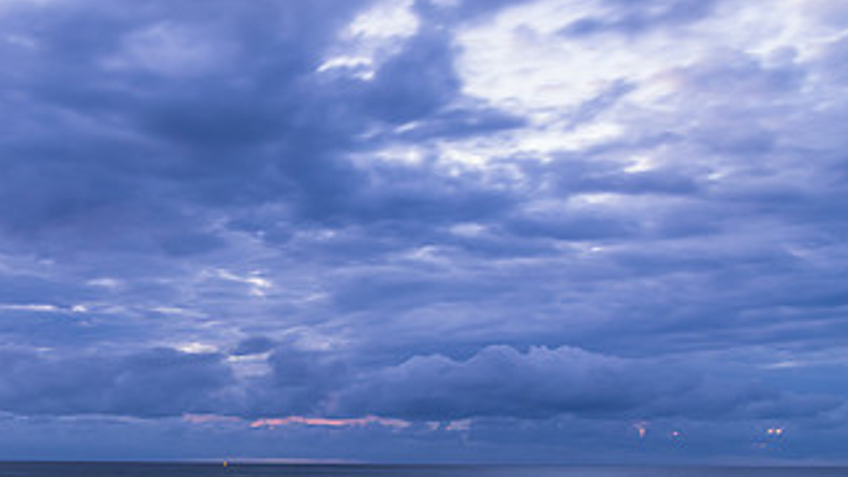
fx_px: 1057
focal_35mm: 47
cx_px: 166
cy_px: 328
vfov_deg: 25.3
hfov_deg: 41.8
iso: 400
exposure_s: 5
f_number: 4
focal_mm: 24
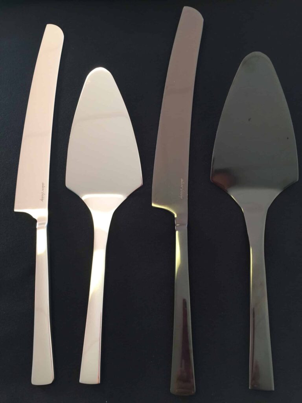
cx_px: 151
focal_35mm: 29
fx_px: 337
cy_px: 202
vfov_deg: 61.7
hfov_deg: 48.2
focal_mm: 4.15
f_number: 2.2
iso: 40
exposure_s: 1/30
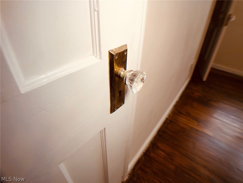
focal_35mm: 28
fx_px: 197
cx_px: 122
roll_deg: -0.7
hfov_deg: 63.4
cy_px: 92
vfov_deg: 49.7
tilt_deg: -36.8
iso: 32
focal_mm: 3.99
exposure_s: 1/120
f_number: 1.8
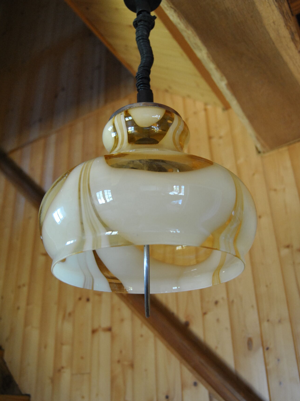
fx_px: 416
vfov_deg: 51.4
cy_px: 205
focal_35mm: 36
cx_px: 151
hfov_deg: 39.7
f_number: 3.5
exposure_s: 1/30
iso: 640
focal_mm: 22
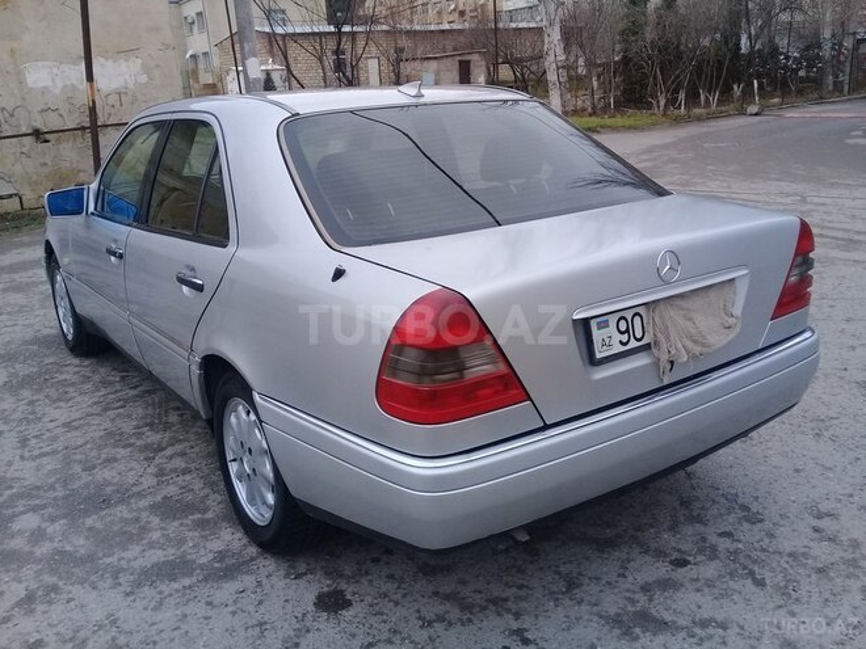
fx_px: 776
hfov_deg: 58.4
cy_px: 324
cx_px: 433
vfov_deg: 45.4
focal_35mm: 31
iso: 50
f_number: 2.2
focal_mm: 3.3
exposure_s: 1/396
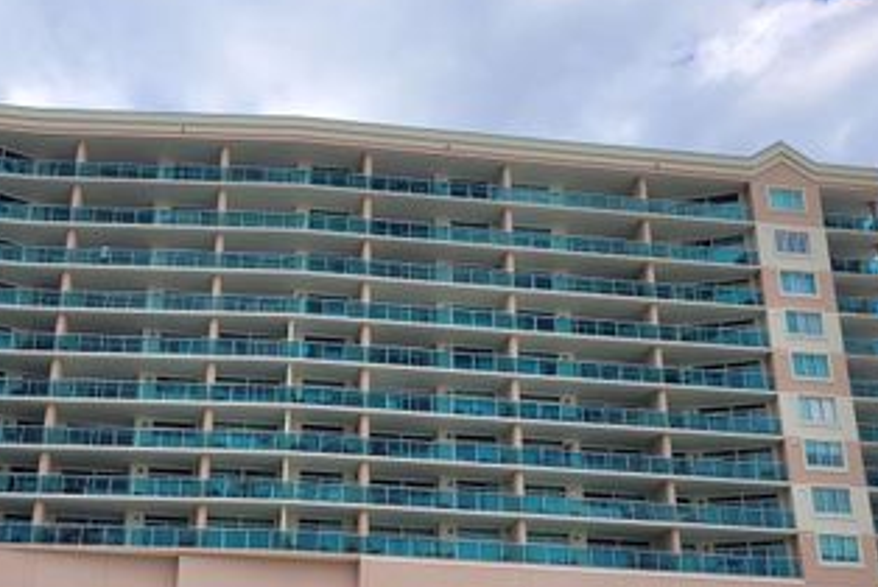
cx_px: 341
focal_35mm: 43
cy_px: 485
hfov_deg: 45.1
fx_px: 1050
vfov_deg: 30.4
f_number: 1.8
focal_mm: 5.4
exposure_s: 1/2410
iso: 40
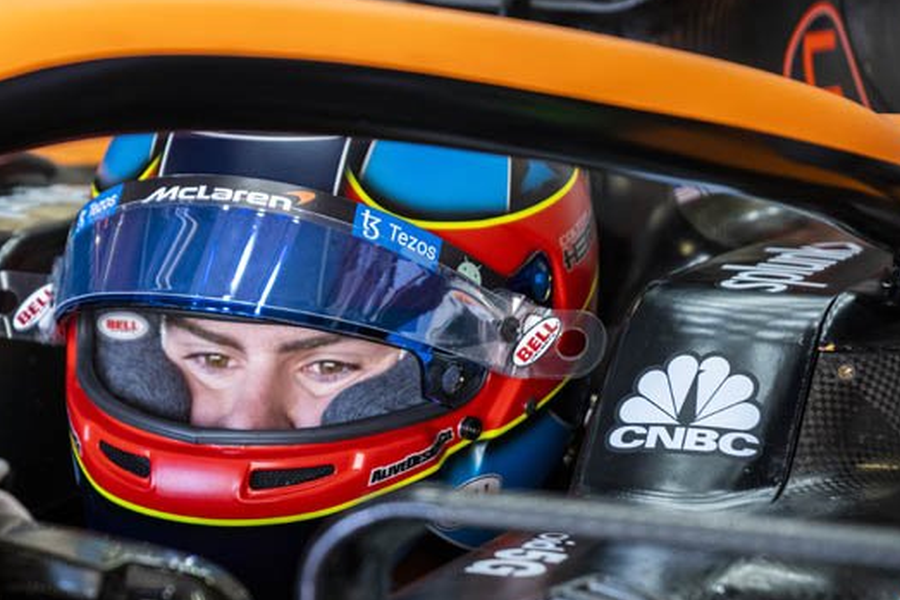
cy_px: 379
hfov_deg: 12.9
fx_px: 3976
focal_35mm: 159
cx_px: 232
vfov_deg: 8.6
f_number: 4
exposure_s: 1/800
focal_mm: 104
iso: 4000
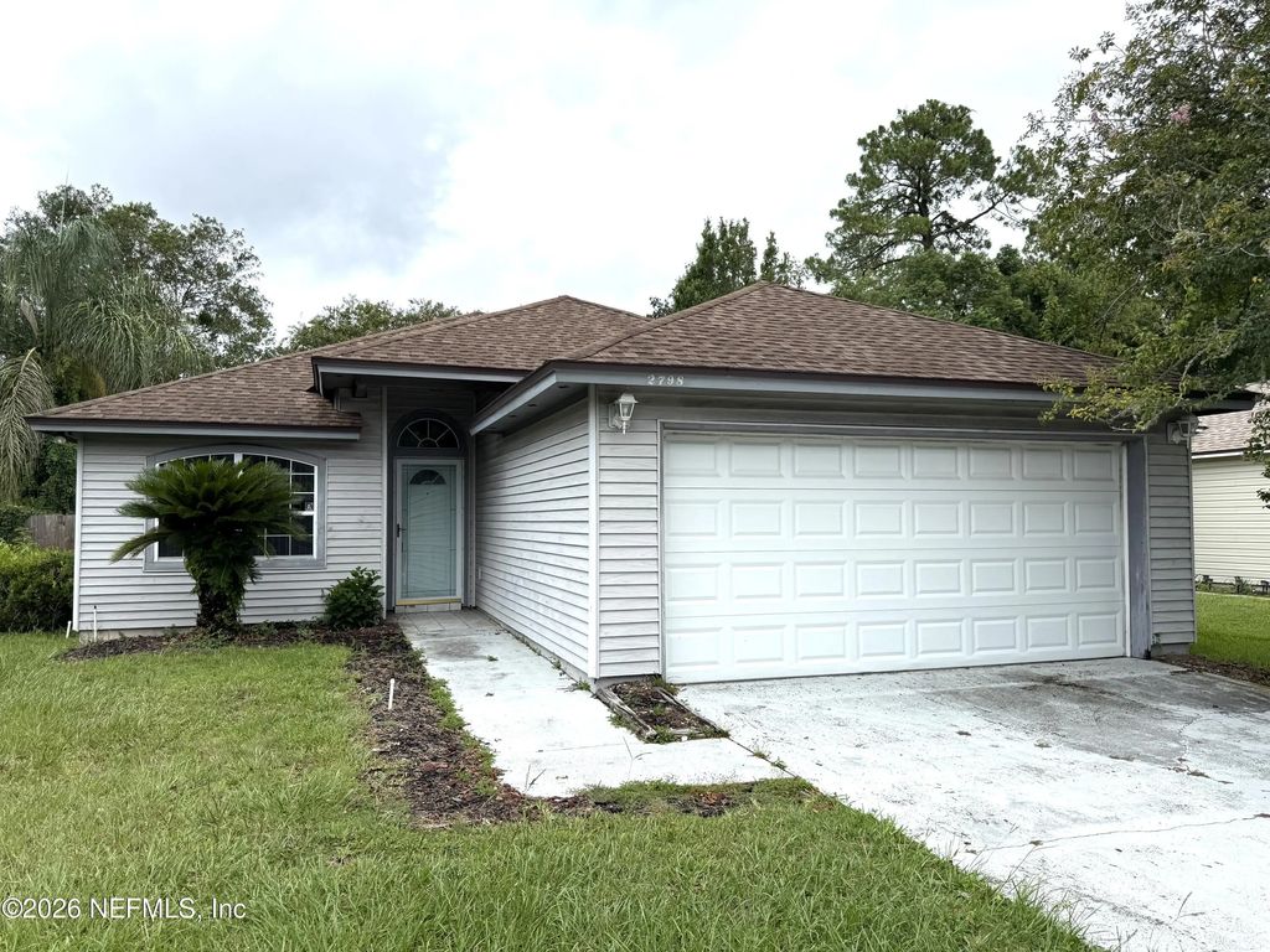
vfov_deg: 56.8
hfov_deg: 71.6
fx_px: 881
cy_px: 476
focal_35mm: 24
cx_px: 635
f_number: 1.78
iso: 80
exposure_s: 1/5319
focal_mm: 6.76
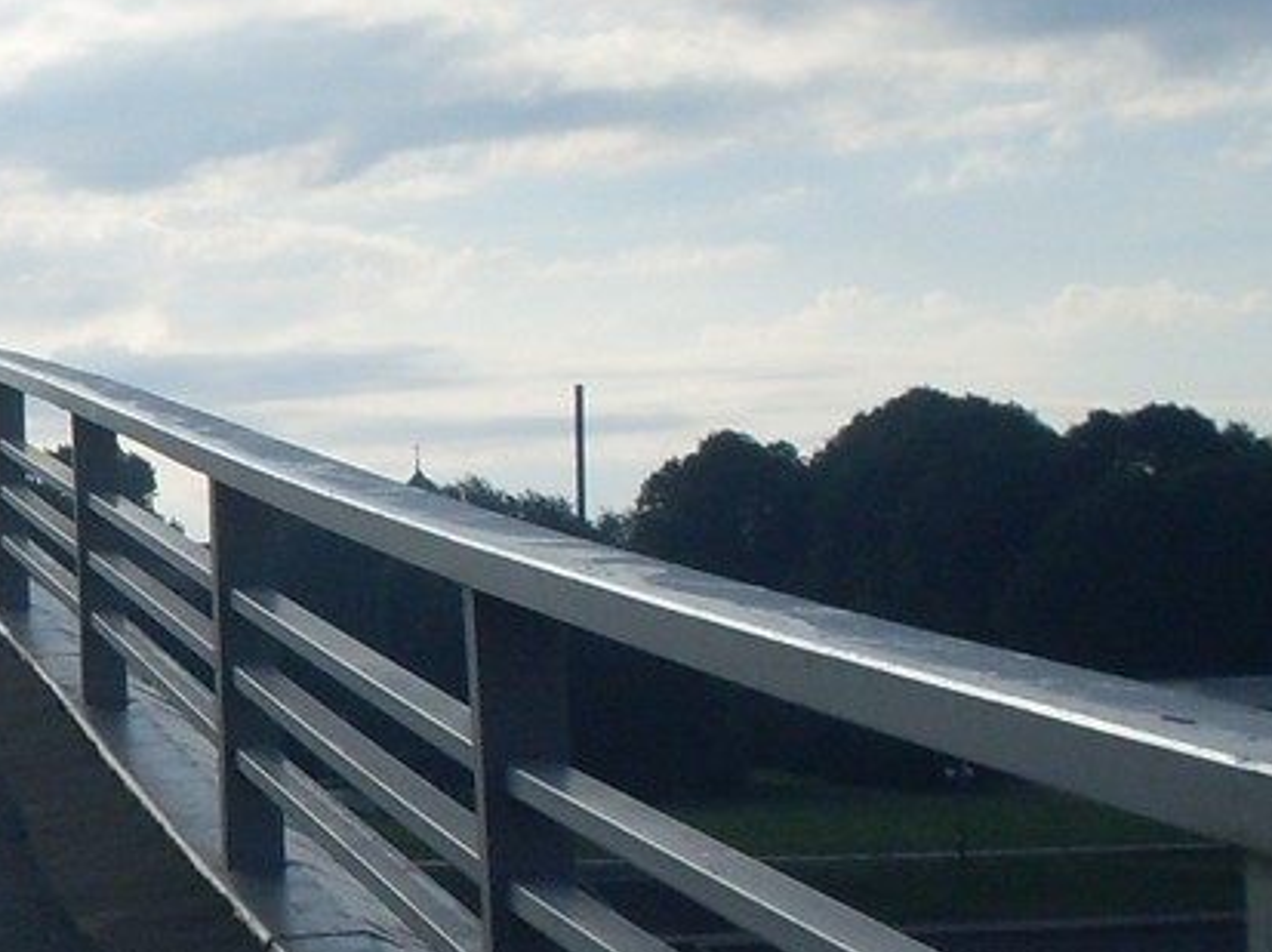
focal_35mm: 132
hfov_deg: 13.9
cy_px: 559
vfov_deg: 11.2
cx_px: -685
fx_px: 4846
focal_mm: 6.3
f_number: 8.4
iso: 80
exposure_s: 1/500
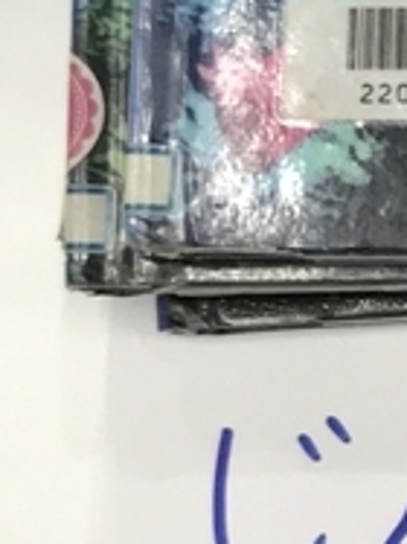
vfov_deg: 11.0
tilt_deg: -82.0
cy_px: 122
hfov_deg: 7.7
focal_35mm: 180
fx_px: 2825
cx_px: 980
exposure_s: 1/100
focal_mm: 3.99
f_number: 1.8
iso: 40
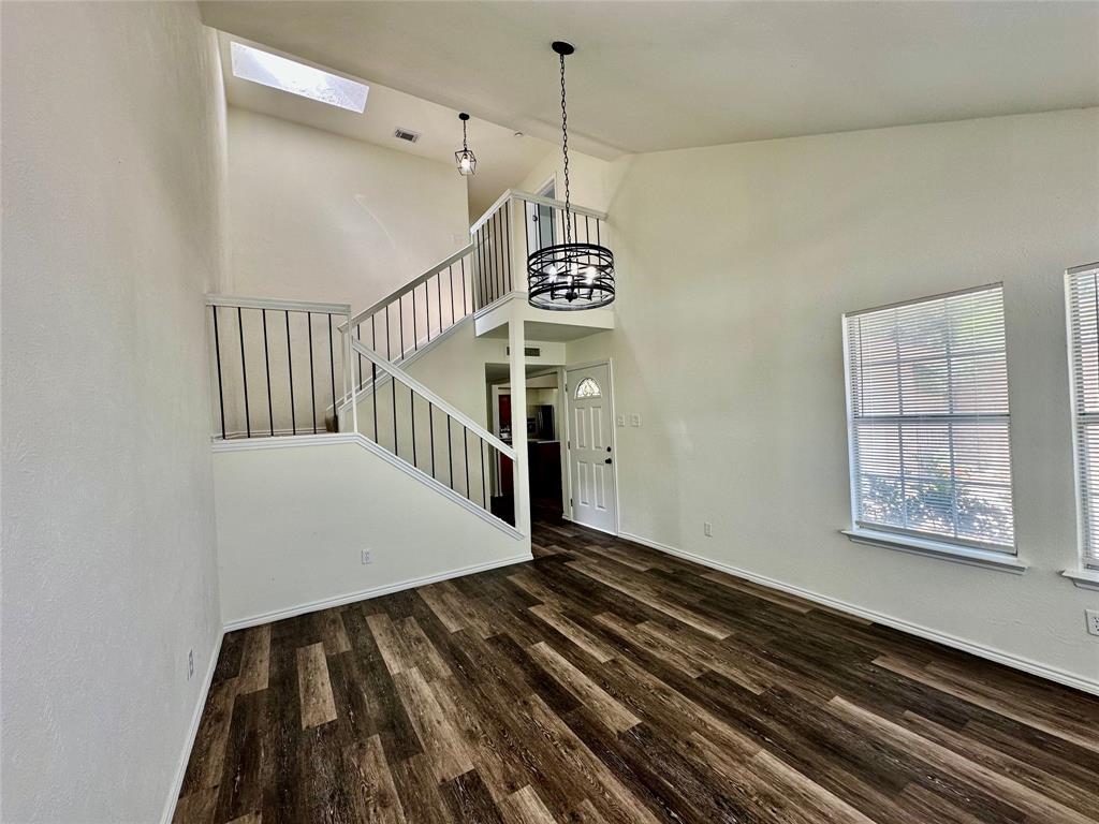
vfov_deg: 85.7
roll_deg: +2.3
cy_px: 412
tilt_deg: +0.6
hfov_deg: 102.1
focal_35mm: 14
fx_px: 444
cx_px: 550
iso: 100
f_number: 2.2
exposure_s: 1/120
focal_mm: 2.22
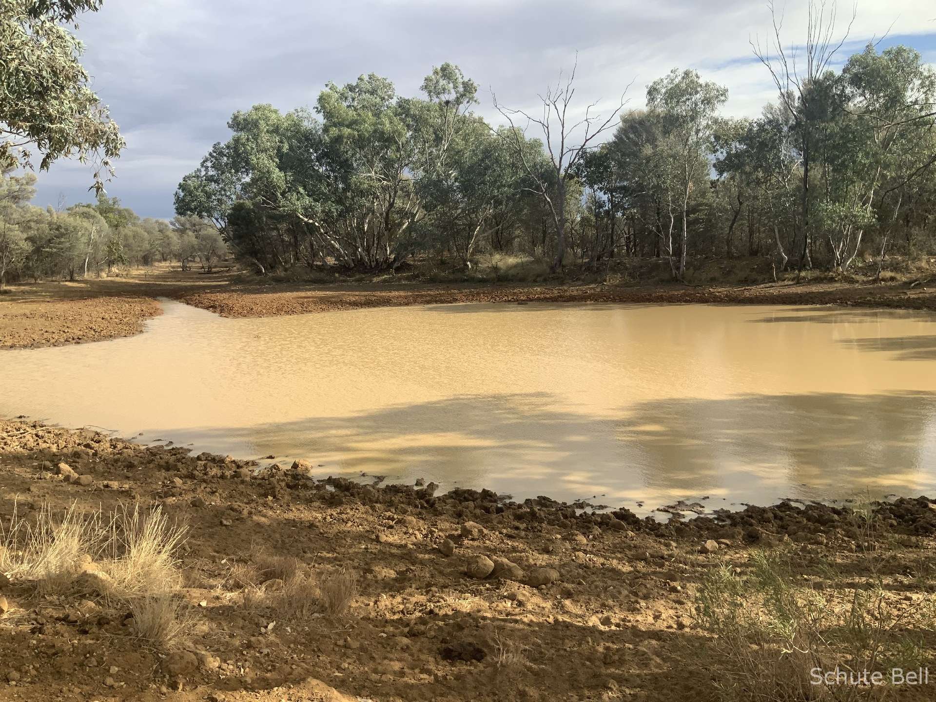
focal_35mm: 29
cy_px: 351
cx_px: 468
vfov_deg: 48.2
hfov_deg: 61.7
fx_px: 784
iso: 16
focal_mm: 3
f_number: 1.8
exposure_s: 1/1377
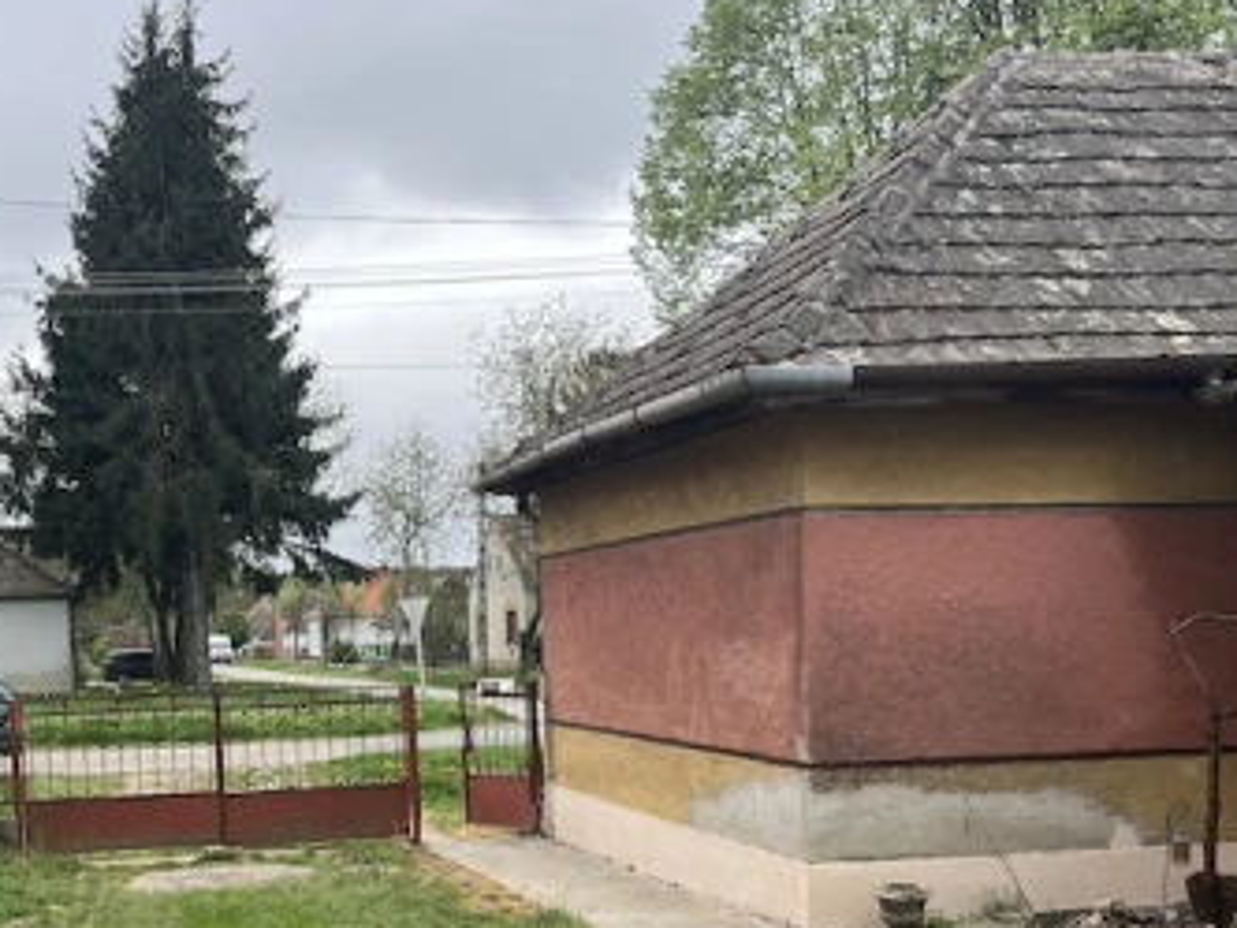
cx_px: 376
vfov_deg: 30.3
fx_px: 1680
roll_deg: +2.1
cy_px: 704
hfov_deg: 39.8
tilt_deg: -2.9
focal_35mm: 47
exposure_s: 1/421
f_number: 1.6
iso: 50
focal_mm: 5.1
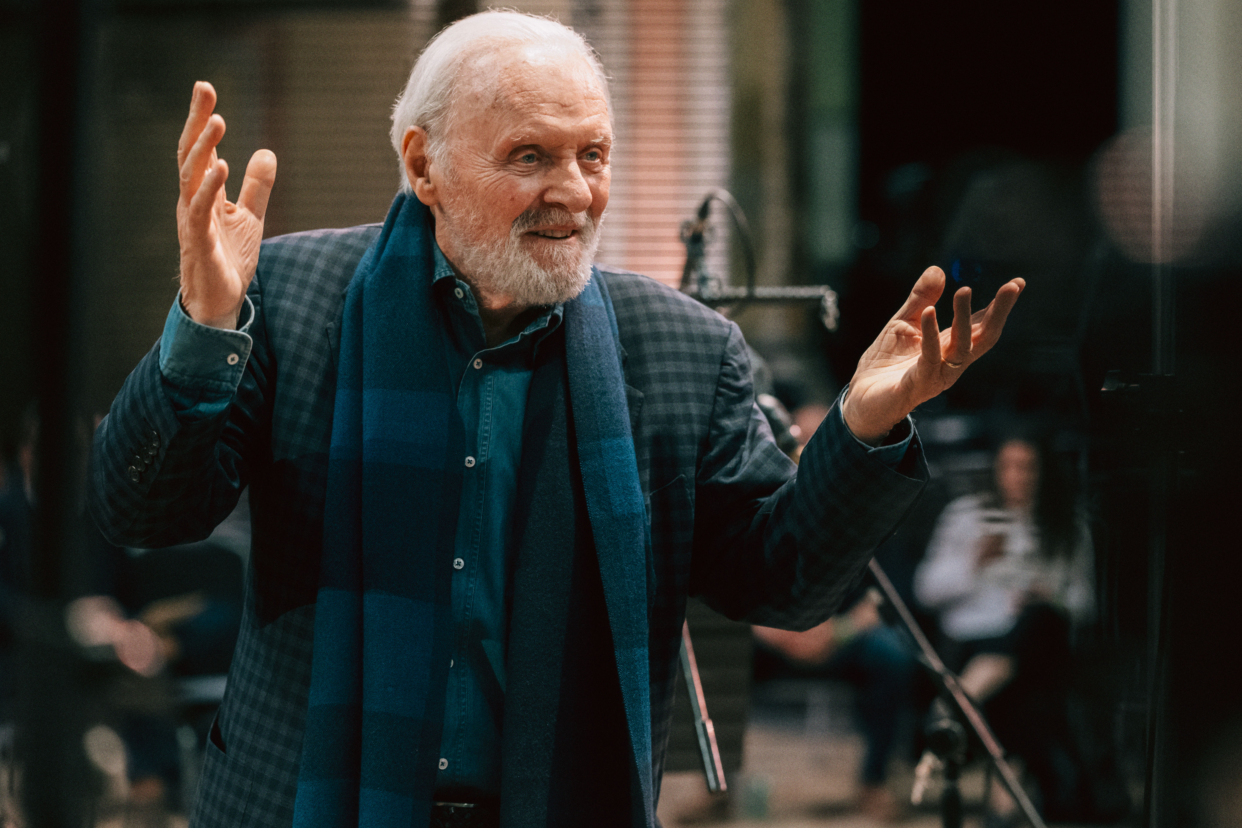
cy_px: 414
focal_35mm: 94
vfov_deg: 14.6
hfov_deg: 21.7
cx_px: 643
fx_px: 3243
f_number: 2.8
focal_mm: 90
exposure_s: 1/500
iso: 8000
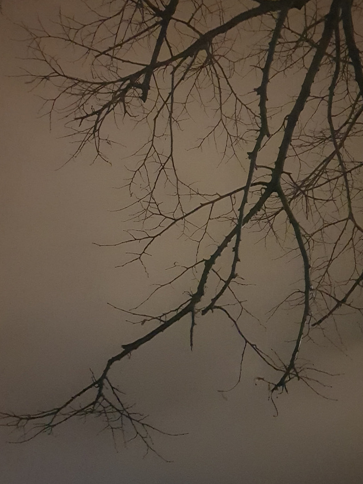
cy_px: 244
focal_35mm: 40
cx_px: 204
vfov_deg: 46.8
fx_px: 559
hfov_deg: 35.9
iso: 1250
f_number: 1.7
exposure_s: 1/7
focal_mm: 4.2
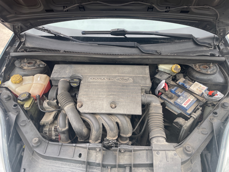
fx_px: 172
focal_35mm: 26
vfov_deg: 53.1
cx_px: 114
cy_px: 86
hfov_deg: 67.3
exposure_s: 1/163
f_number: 1.6
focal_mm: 4.2
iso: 32
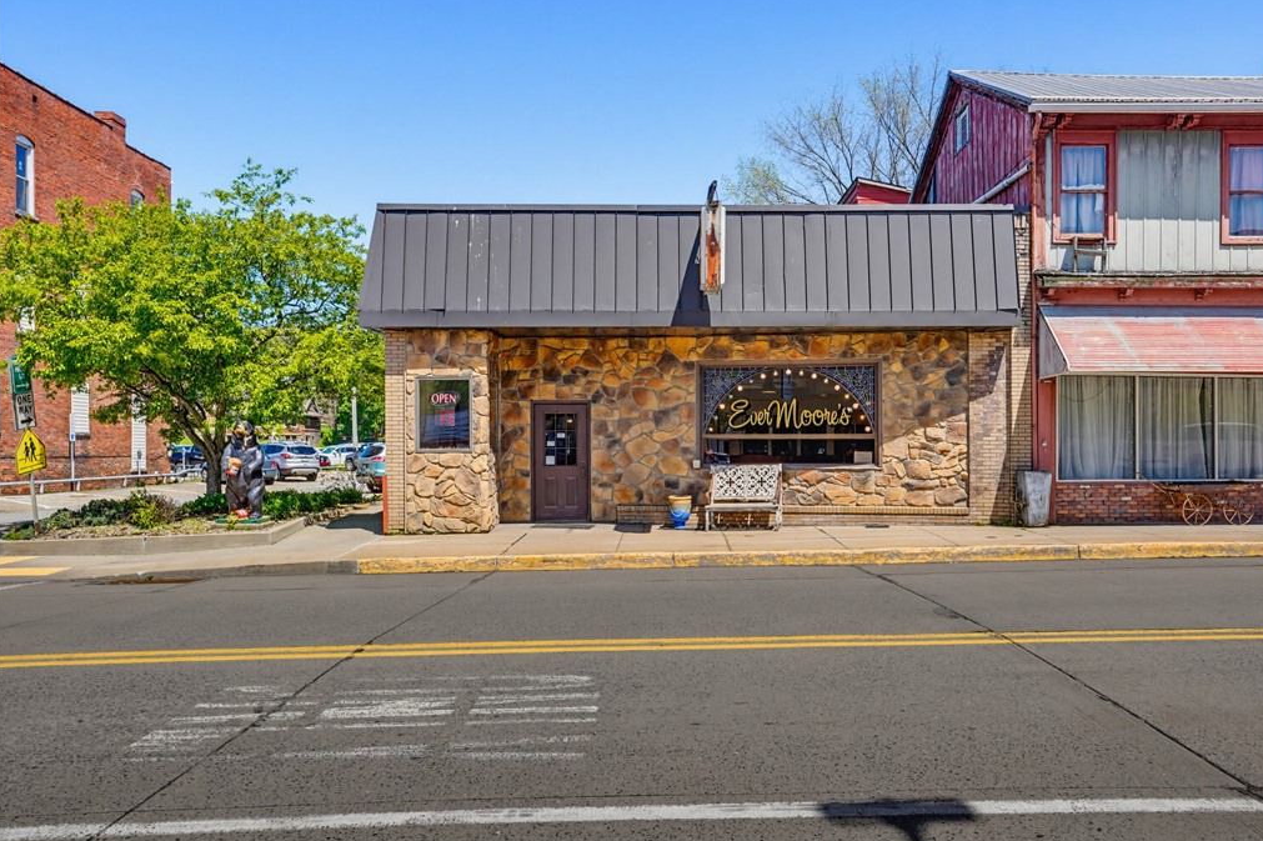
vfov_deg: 44.9
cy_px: 425
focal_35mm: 29
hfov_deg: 63.6
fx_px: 1017
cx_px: 673
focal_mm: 18
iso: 100
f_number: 8
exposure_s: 1/400
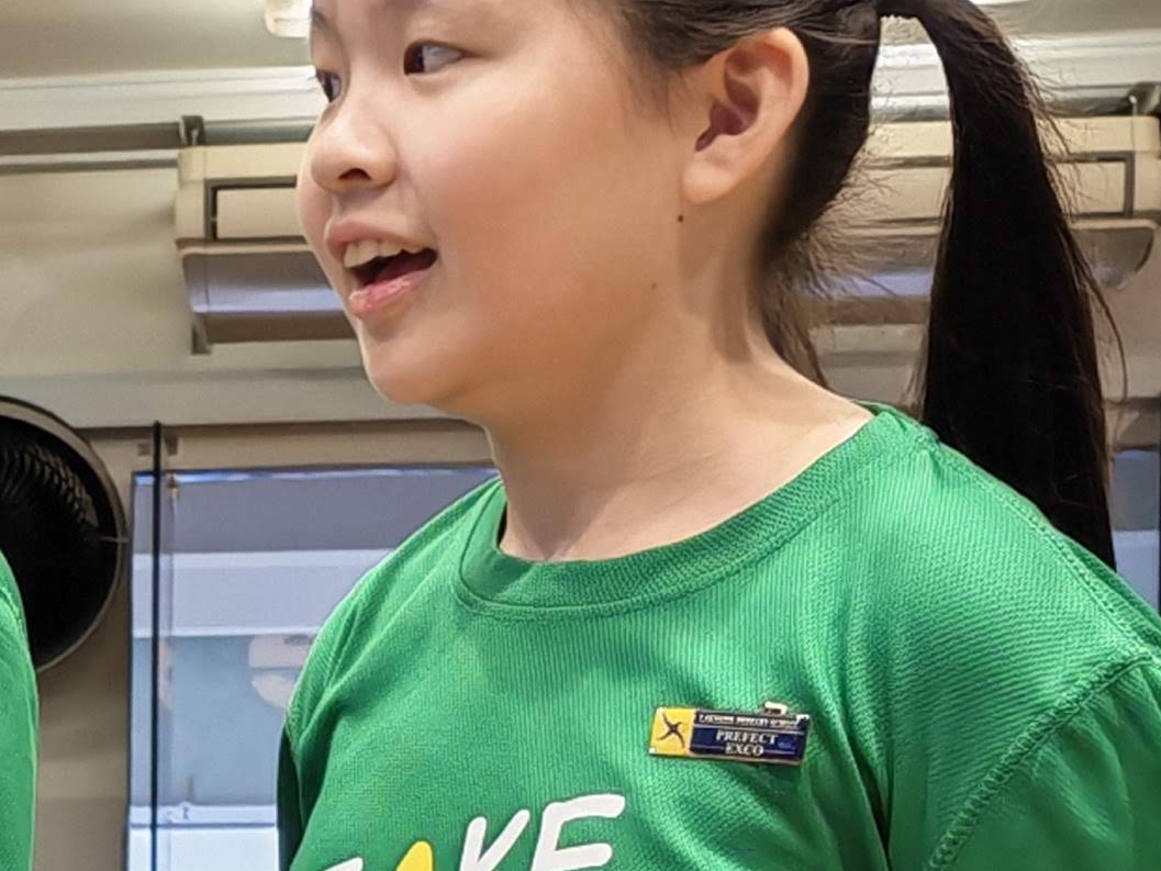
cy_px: 1076
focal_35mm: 155
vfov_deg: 9.4
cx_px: -536
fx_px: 5199
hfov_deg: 12.2
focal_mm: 6.12
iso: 400
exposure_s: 1/100
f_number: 1.9
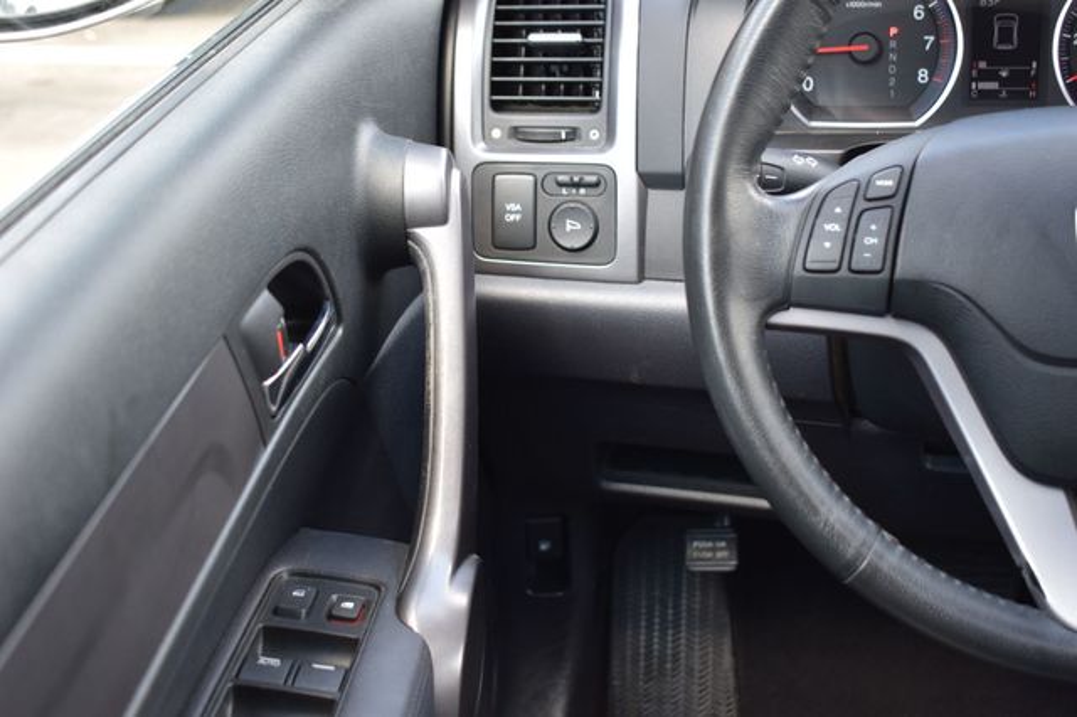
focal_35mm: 51
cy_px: 358
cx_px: 538
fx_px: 1525
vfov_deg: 26.5
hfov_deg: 38.9
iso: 360
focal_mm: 34
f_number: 4.5
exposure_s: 1/60
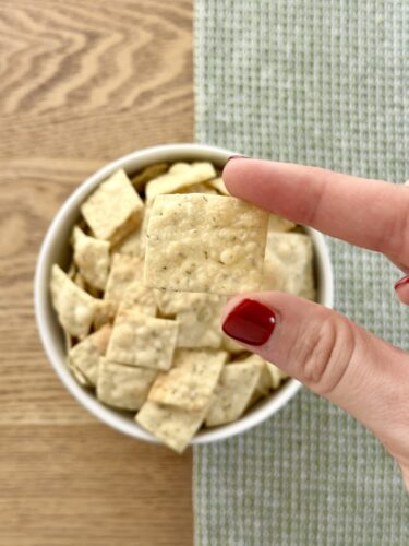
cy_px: 273
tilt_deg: -87.0
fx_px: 756
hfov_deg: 30.3
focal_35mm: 48
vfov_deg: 39.7
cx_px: 204
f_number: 1.78
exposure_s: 1/121
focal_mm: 6.86
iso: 100
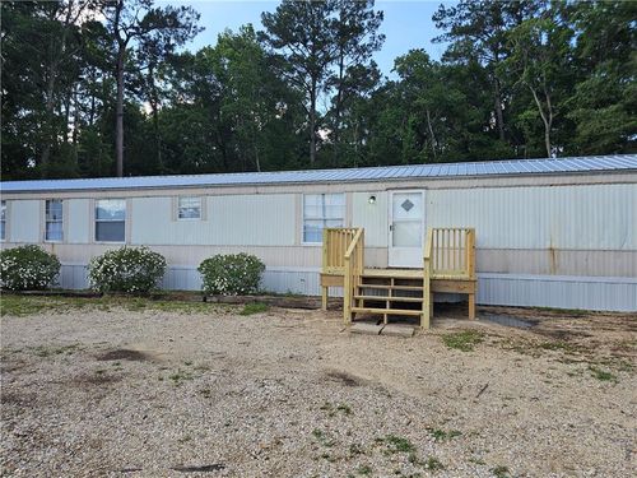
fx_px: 423
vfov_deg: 58.9
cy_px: 239
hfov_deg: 73.9
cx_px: 318
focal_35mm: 23
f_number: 1.7
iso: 10
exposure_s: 1/240
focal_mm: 6.3
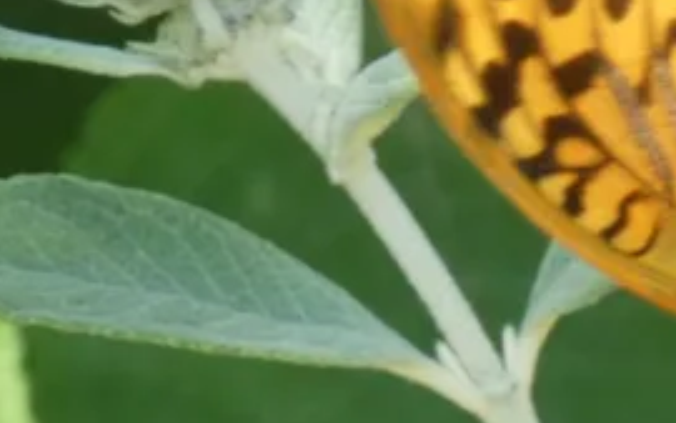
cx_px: 719
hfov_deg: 2.2
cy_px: 168
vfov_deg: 1.4
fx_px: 17767
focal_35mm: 964
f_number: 5.6
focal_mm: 68.8
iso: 80
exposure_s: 1/80
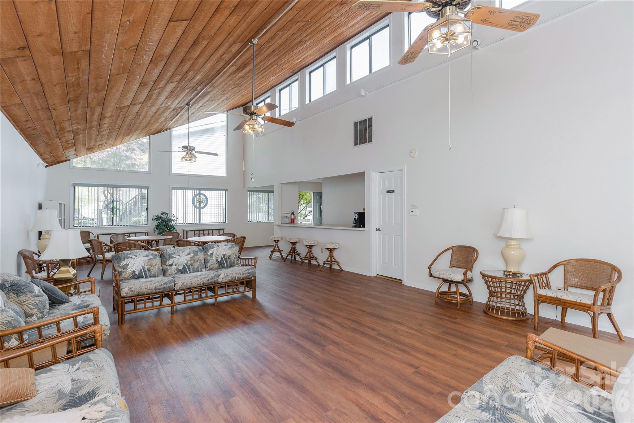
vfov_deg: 70.5
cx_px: 317
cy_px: 212
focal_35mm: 17
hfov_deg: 93.3
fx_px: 299
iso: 320
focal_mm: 17
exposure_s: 1/60
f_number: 7.1
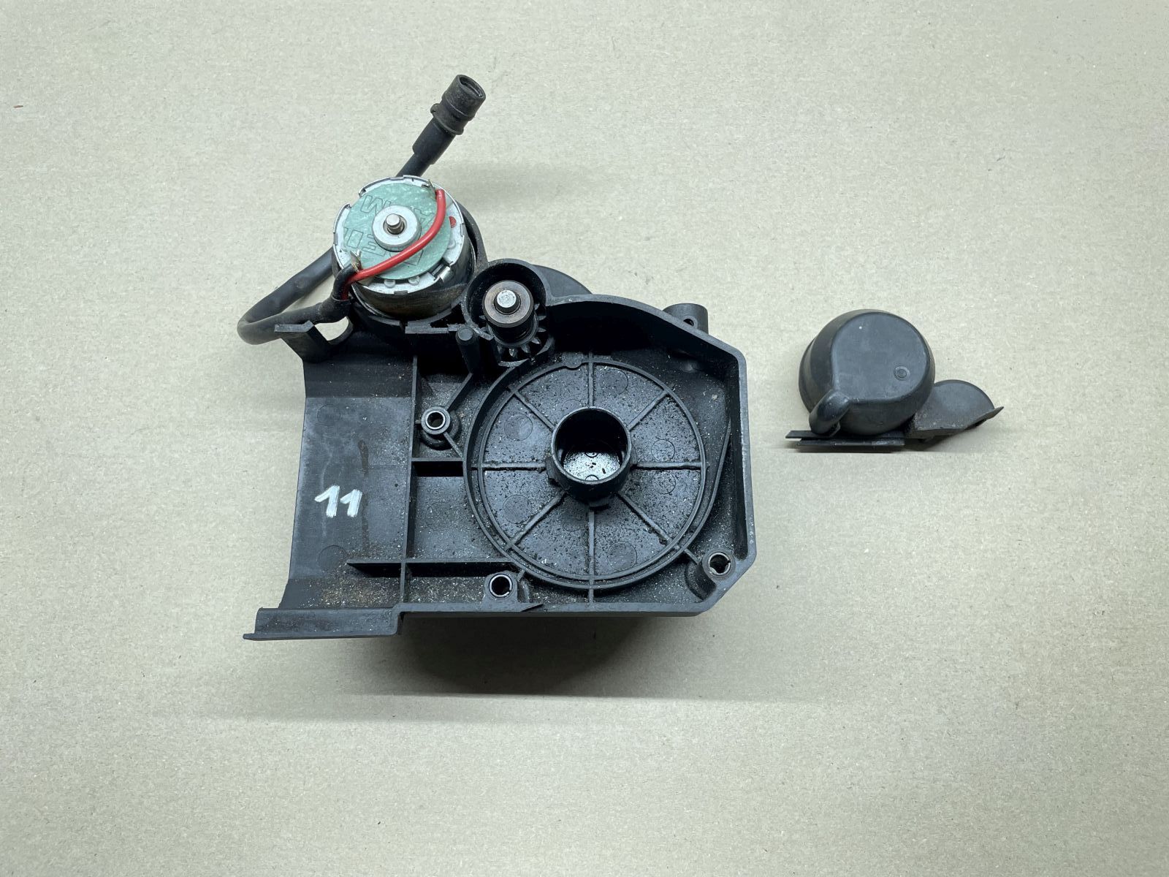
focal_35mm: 26
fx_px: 878
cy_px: 438
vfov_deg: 53.1
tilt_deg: -73.5
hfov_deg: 67.3
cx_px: 584
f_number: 1.6
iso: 100
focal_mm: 4.2
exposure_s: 1/100
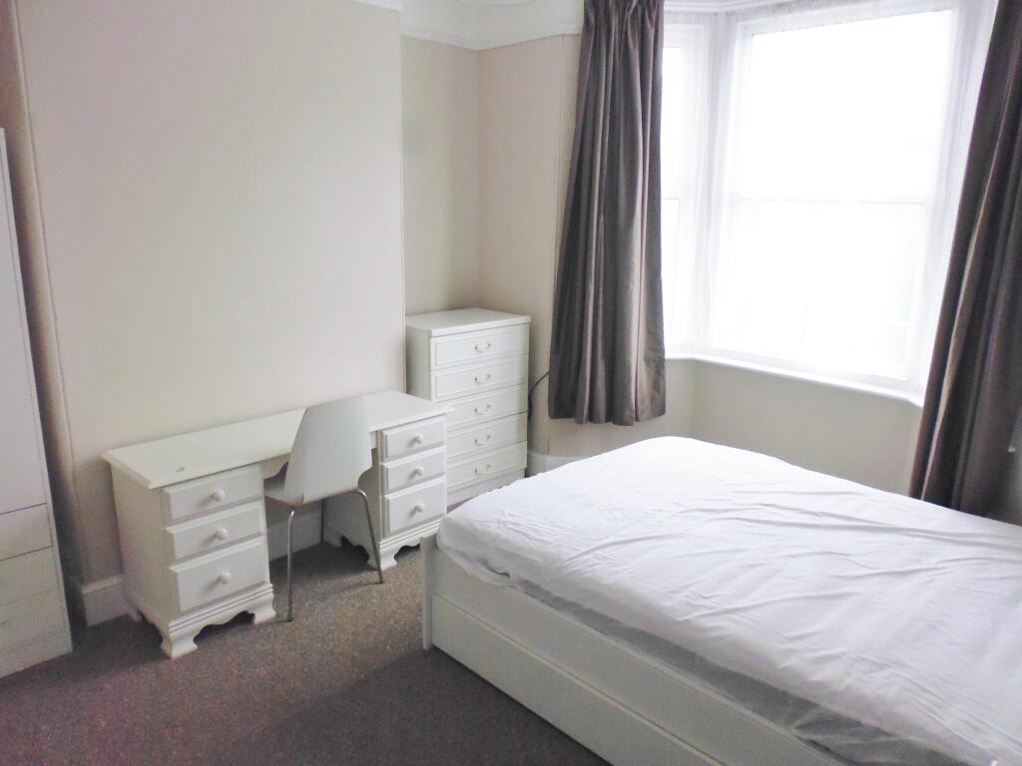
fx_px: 709
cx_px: 511
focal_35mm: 24
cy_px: 383
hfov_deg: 71.6
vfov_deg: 56.8
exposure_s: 1/60
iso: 400
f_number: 2.8
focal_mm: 4.3
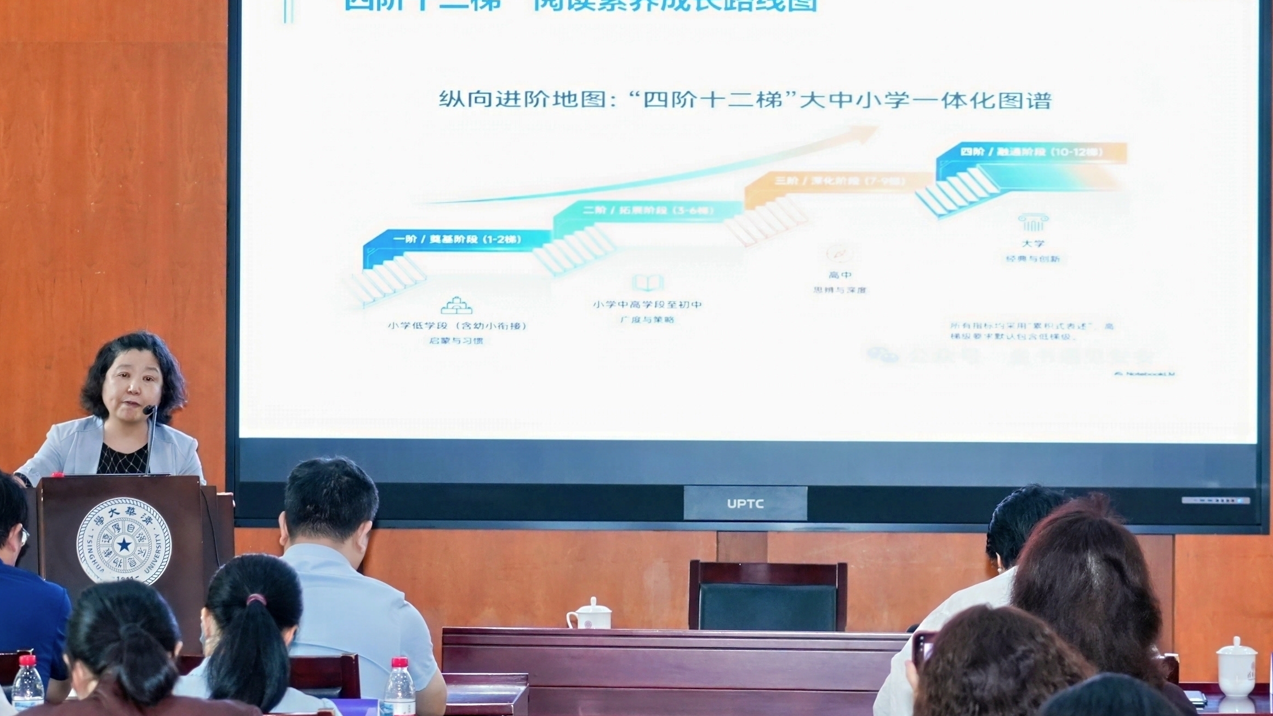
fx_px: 3916
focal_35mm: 116
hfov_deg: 18.5
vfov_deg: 10.4
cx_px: 735
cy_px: 291
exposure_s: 1/100
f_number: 4
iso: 1000
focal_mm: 63
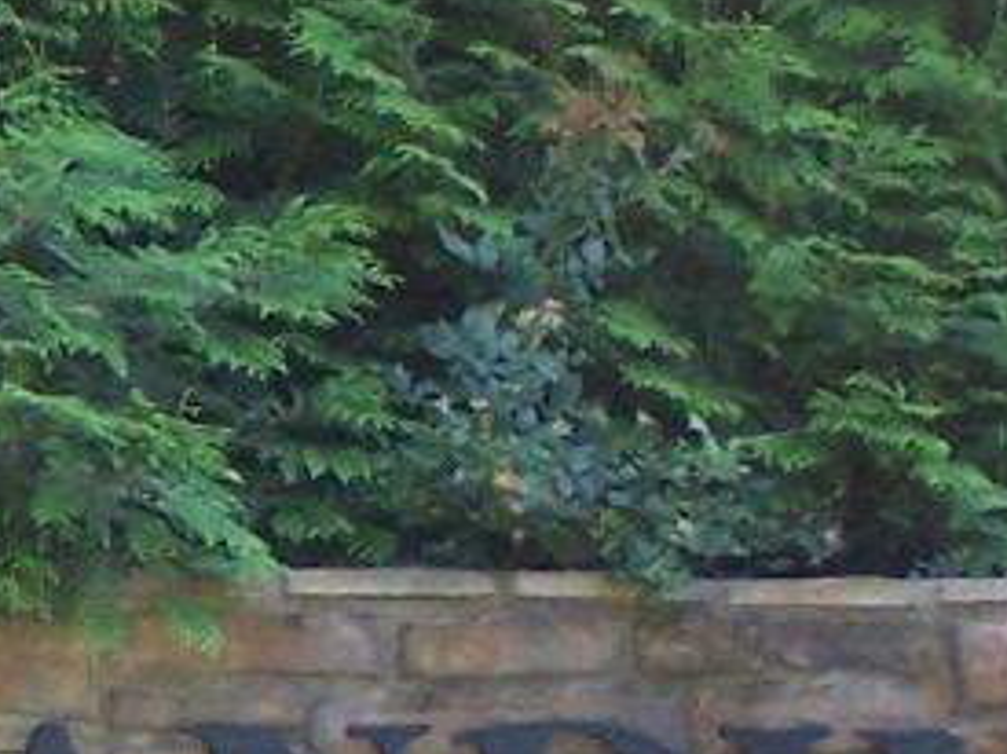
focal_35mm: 424
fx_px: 12329
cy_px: 648
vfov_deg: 3.5
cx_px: -765
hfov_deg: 4.6
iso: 140
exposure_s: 1/250
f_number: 3.2
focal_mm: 12.4
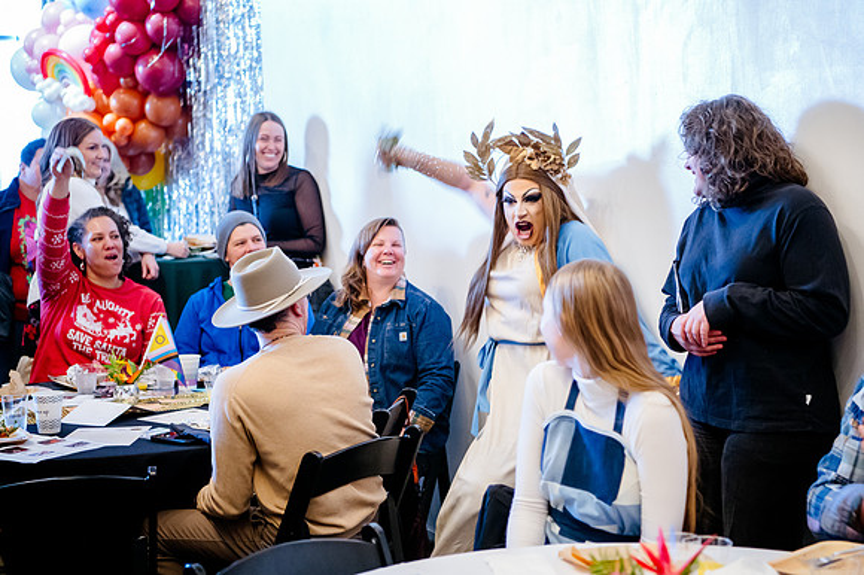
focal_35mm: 64
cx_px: 441
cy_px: 288
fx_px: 1542
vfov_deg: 21.1
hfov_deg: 31.3
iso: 5000
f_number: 2.8
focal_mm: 62
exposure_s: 1/80
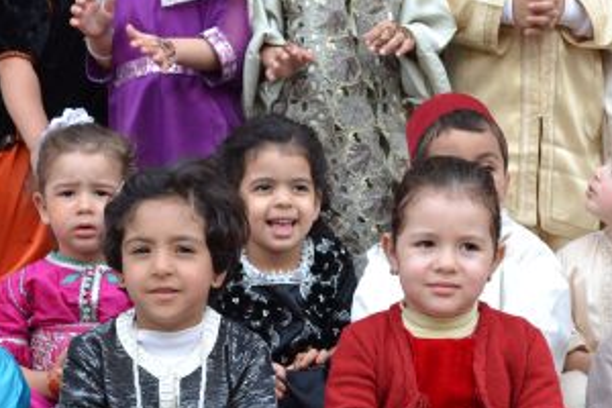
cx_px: 341
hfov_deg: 17.8
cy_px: 398
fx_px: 1955
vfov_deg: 11.8
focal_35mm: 115
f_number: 5.6
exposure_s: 1/125
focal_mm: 36
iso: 125
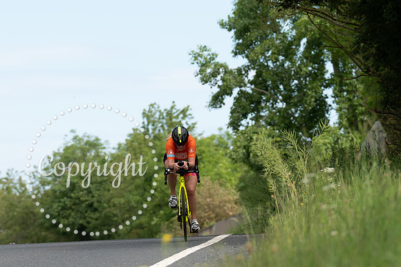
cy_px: 103
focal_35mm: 397
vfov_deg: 3.5
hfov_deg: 5.2
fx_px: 4428
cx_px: 220
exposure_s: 1/1000
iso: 250
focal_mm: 200
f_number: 5
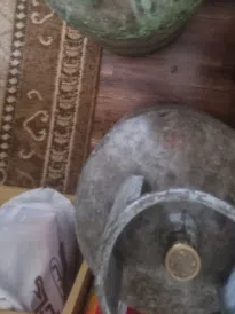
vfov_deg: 47.7
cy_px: 89
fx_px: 345
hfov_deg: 37.6
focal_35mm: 38
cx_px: 130
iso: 1250
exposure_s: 1/25
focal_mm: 5.4
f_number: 1.8
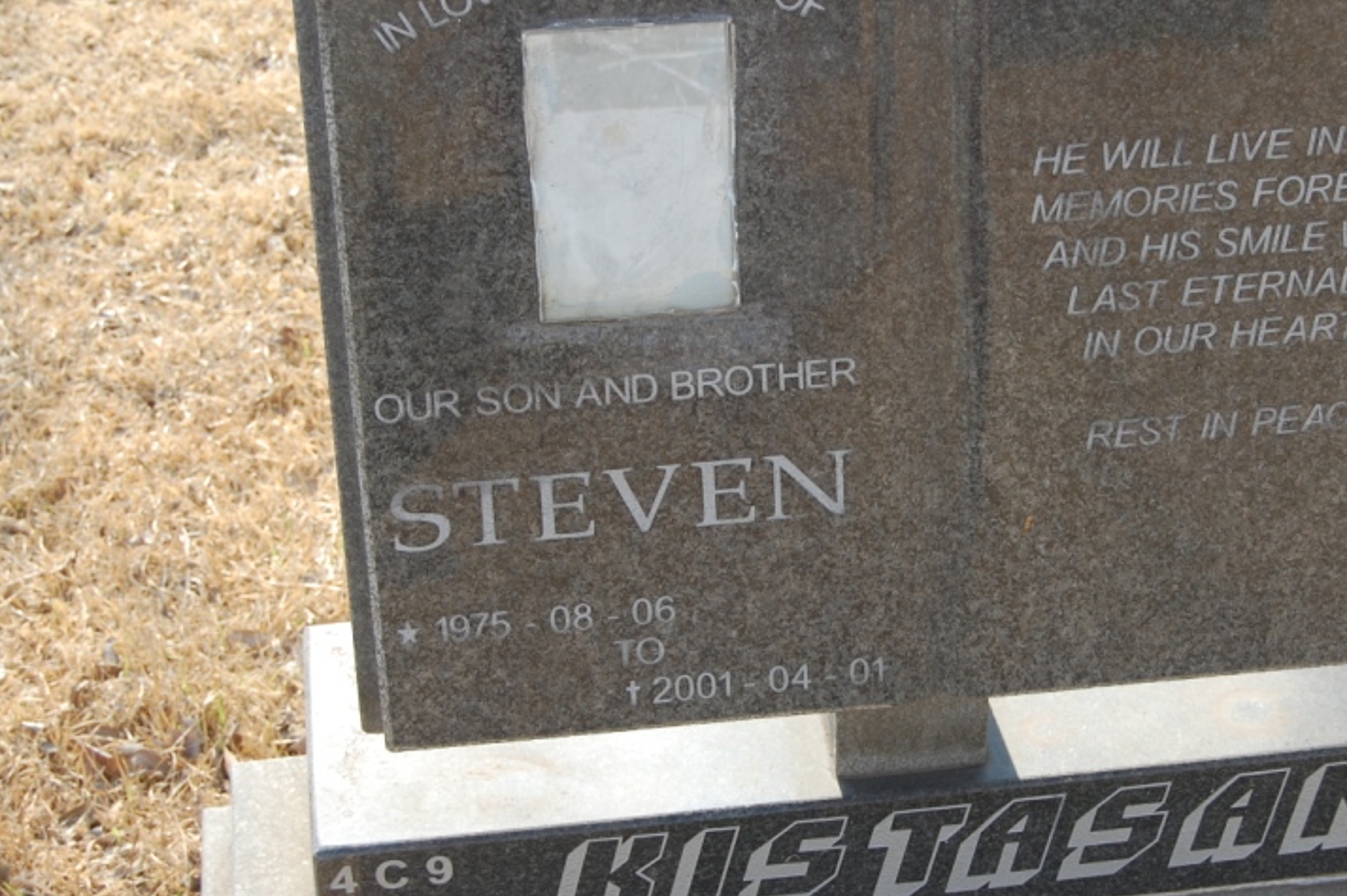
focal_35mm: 86
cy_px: 399
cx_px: 896
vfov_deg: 15.9
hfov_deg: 23.6
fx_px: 3216
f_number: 6.3
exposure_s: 1/160
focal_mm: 40
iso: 200
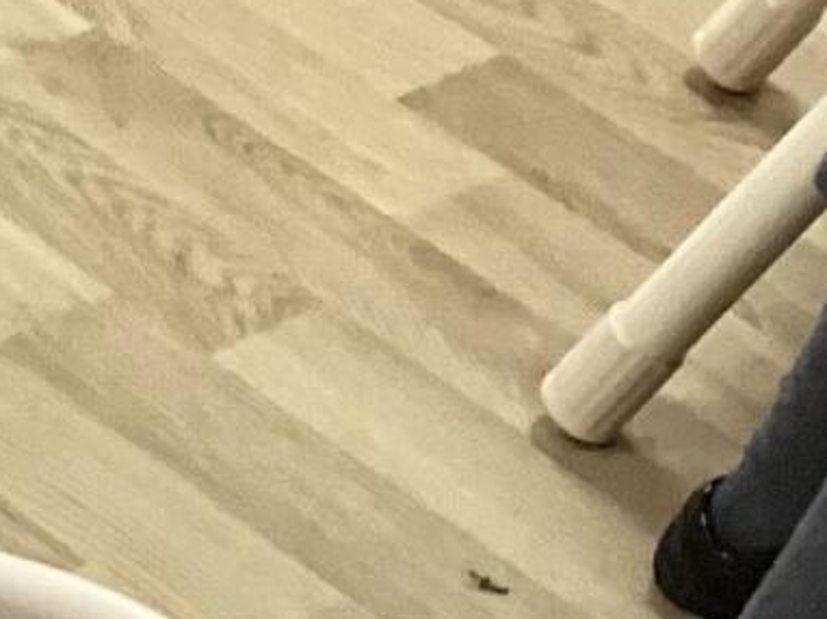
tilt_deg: -49.0
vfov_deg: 6.7
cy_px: 1530
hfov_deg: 8.7
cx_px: -1115
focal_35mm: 208
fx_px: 4966
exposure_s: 1/50
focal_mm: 3.3
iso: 250
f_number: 2.4
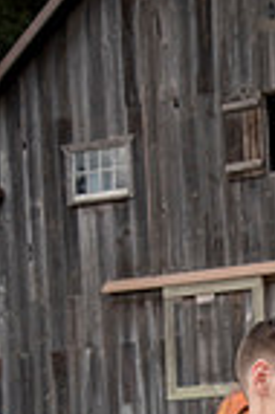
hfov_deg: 8.8
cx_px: 431
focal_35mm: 151
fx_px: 1734
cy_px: 547
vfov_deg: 13.1
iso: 400
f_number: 10
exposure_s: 1/640
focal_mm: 48
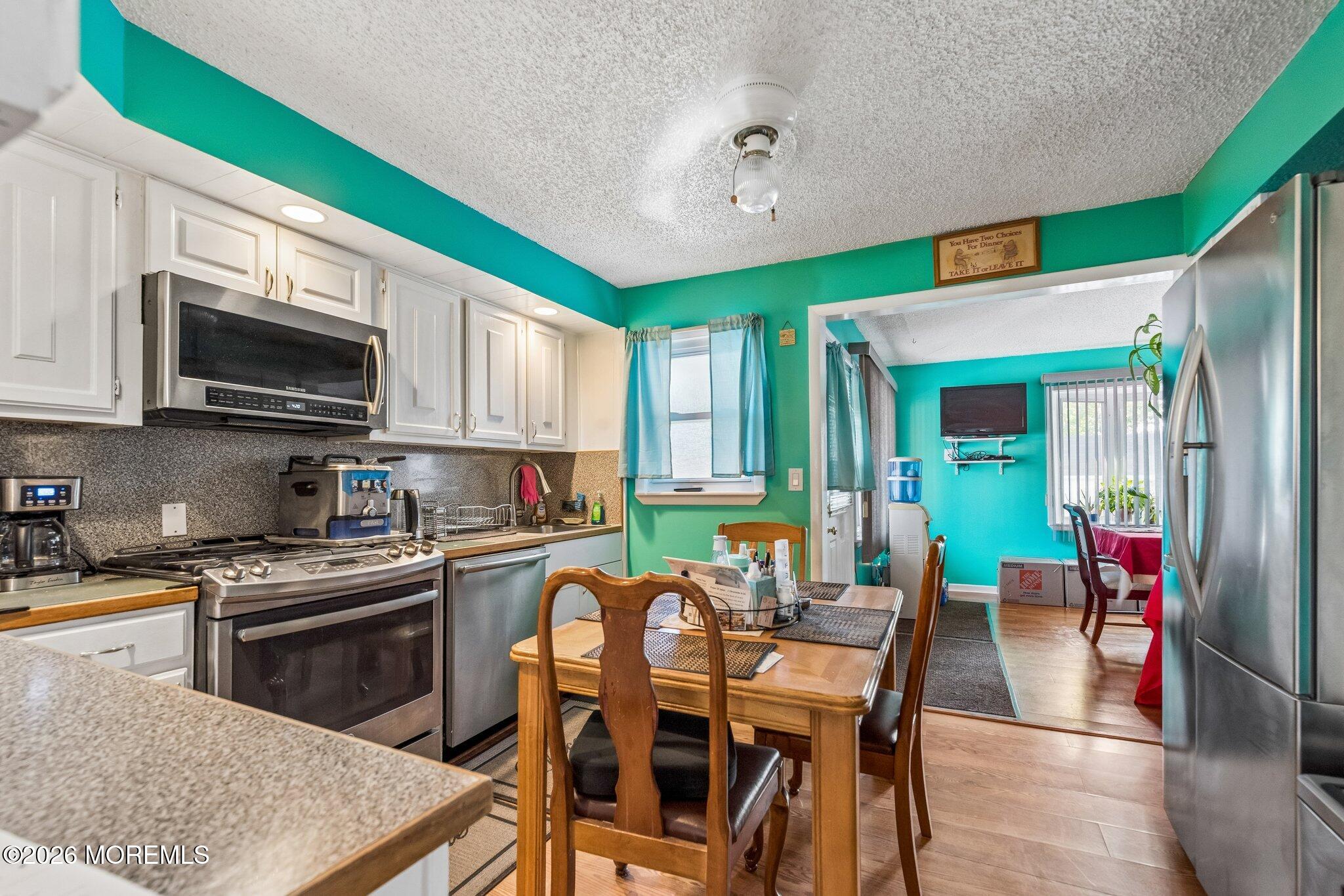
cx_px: 672
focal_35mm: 15
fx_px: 560
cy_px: 448
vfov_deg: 77.3
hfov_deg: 100.4
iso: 1000
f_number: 7.1
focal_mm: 15
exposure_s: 1/20
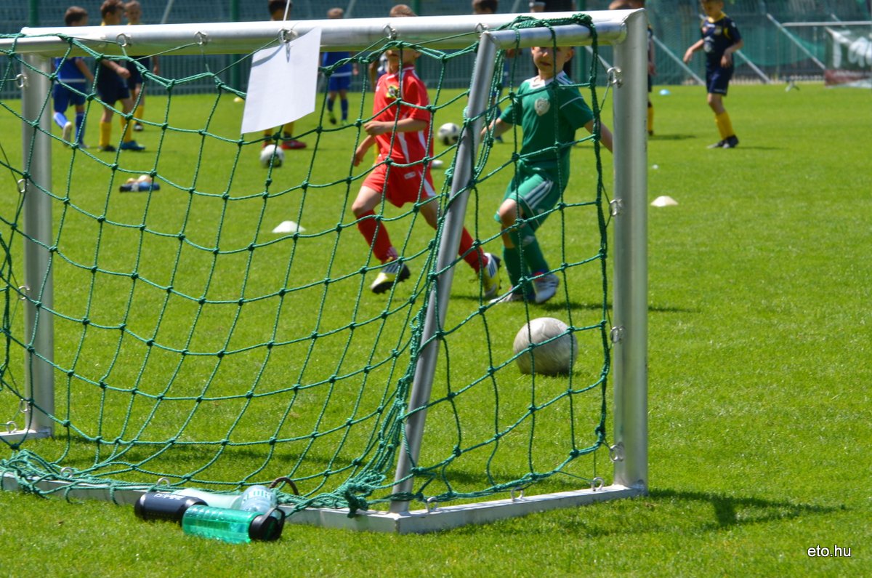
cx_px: 436
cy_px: 289
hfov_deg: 13.7
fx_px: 3626
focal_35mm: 150
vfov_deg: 9.1
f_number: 9
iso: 200
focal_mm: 100
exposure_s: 1/320
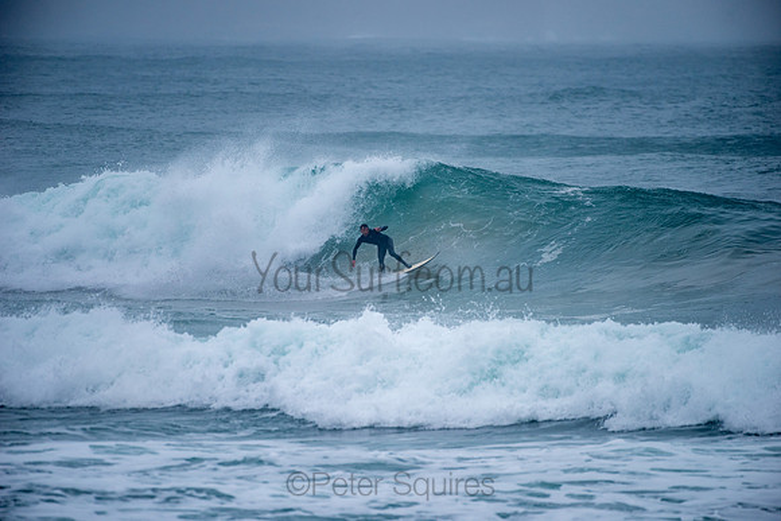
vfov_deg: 2.8
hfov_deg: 4.1
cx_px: 390
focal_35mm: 500
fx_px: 10849
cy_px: 260
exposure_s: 1/1000
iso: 200
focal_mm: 500
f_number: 5.6
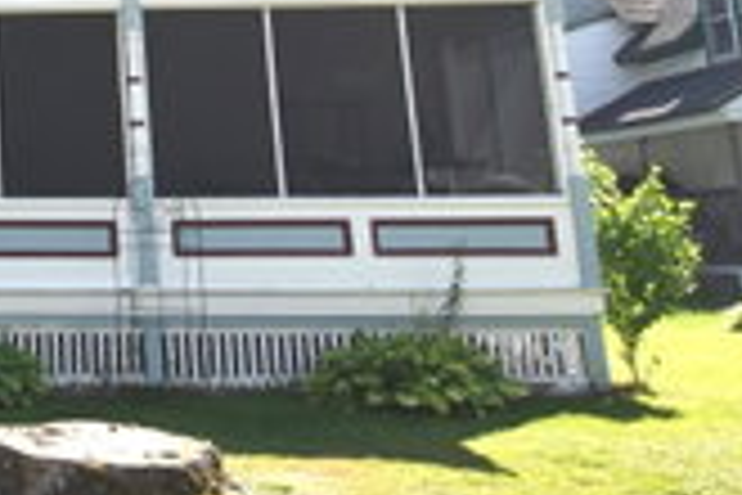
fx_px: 1248
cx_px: -252
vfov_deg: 21.5
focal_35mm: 61
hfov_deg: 27.1
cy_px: -25
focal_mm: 13
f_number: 9
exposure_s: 1/200
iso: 100
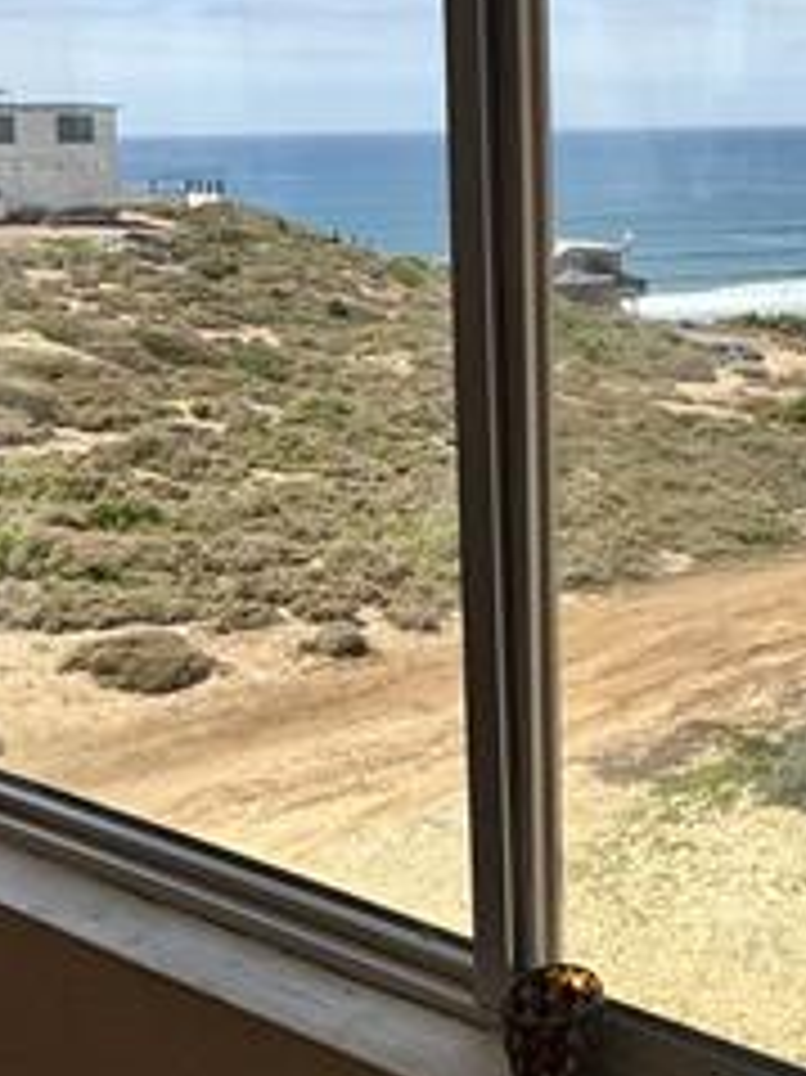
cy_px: 180
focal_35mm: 45
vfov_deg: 40.0
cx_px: 820
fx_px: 1398
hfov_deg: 29.8
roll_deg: +0.5
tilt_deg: -2.0
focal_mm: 2.22
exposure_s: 1/1976
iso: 50
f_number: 2.2
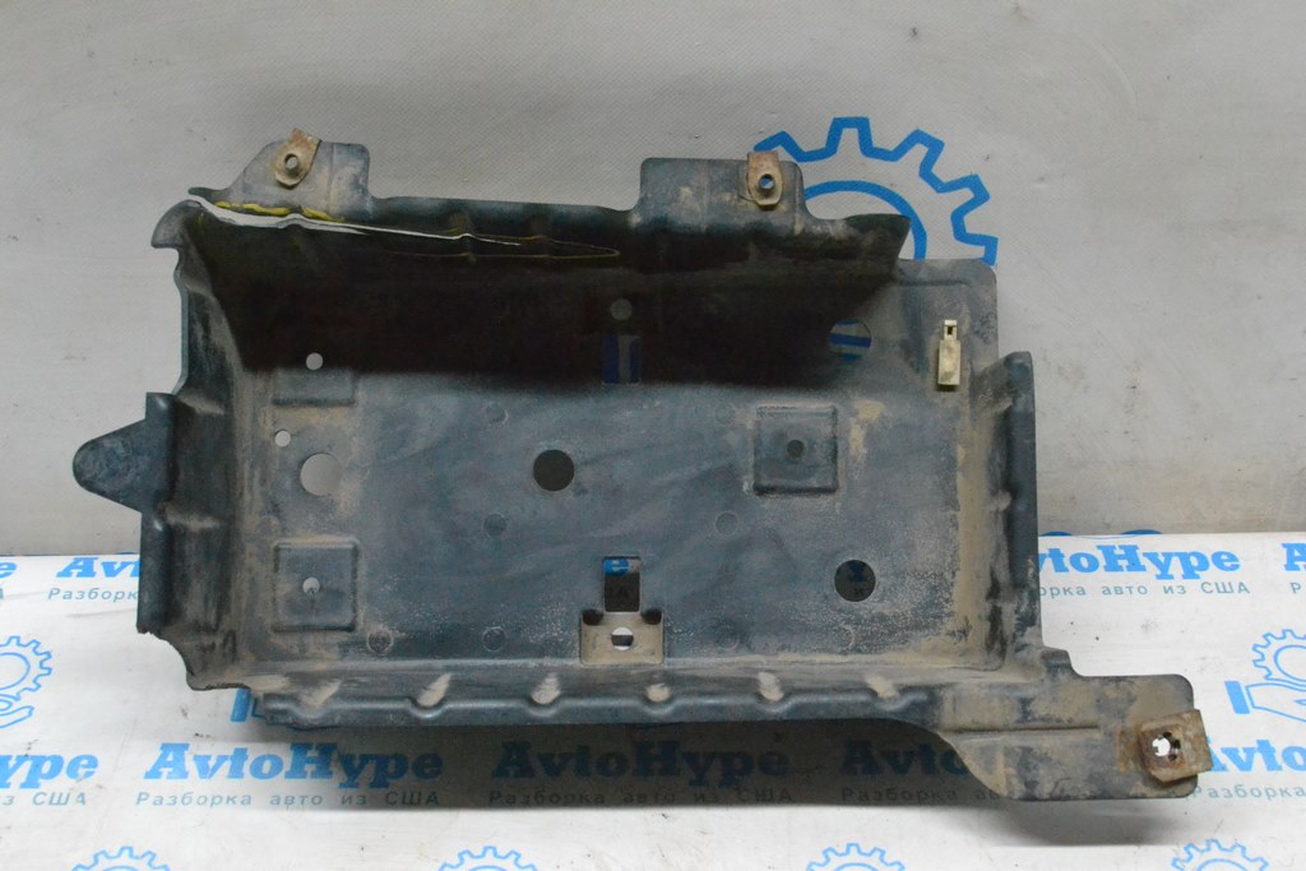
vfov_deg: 28.1
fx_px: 1741
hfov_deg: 41.1
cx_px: 653
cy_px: 436
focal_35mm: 48
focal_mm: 32
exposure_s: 1/160
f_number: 10
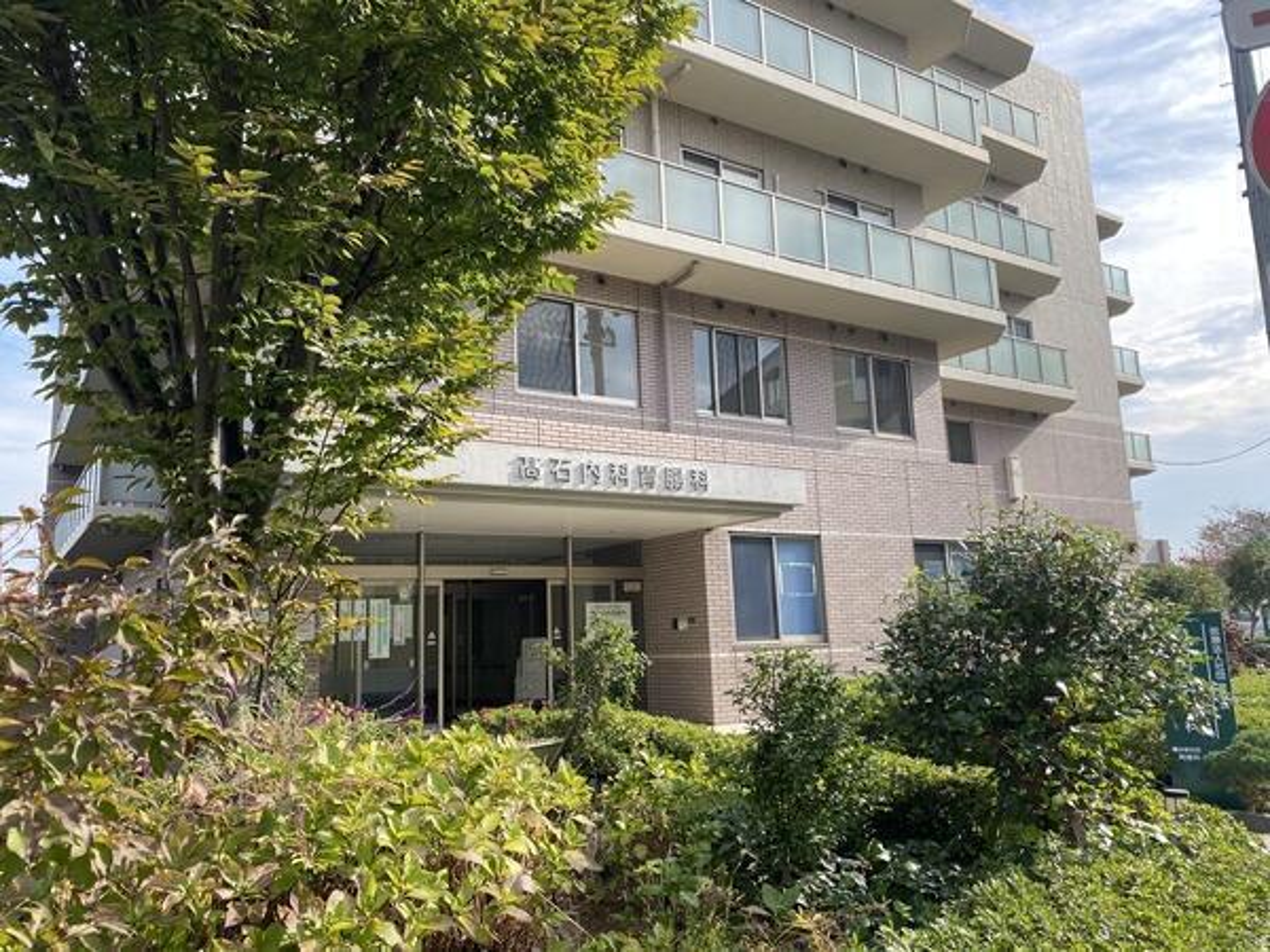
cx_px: 635
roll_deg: +1.9
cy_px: 476
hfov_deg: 67.3
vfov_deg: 53.1
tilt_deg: +9.1
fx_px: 954
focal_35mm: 26
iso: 32
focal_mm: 4.25
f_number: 1.8
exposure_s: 1/606
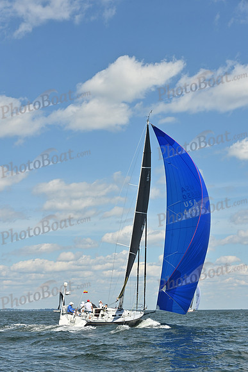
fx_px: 723
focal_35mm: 70
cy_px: 186
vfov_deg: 28.8
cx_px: 124
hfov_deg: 19.5
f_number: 8
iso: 250
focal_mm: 70
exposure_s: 1/1000
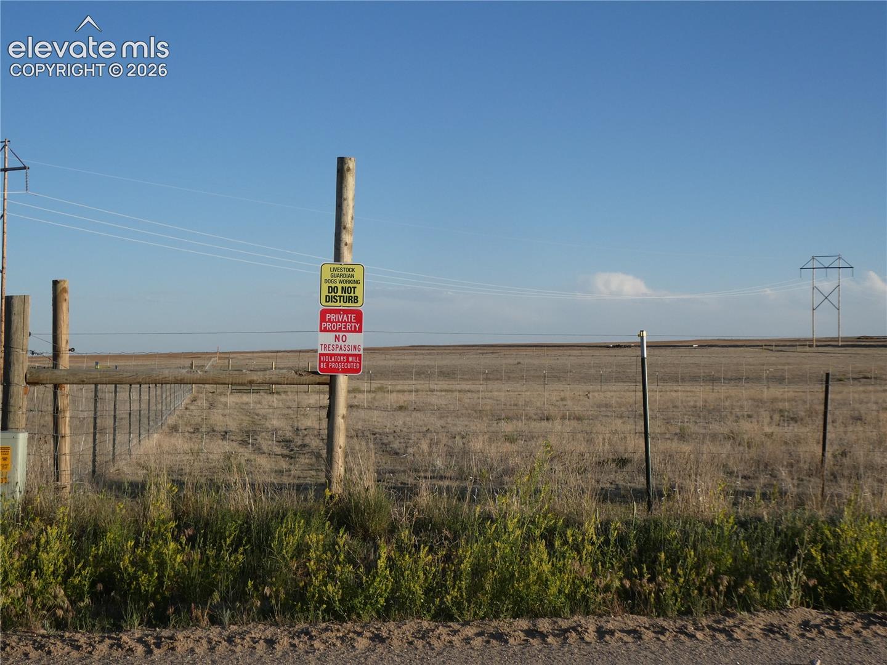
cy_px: 332
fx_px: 1384
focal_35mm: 54
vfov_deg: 27.0
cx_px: 444
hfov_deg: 35.5
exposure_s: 1/640
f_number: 4.1
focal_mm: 9.6
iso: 80
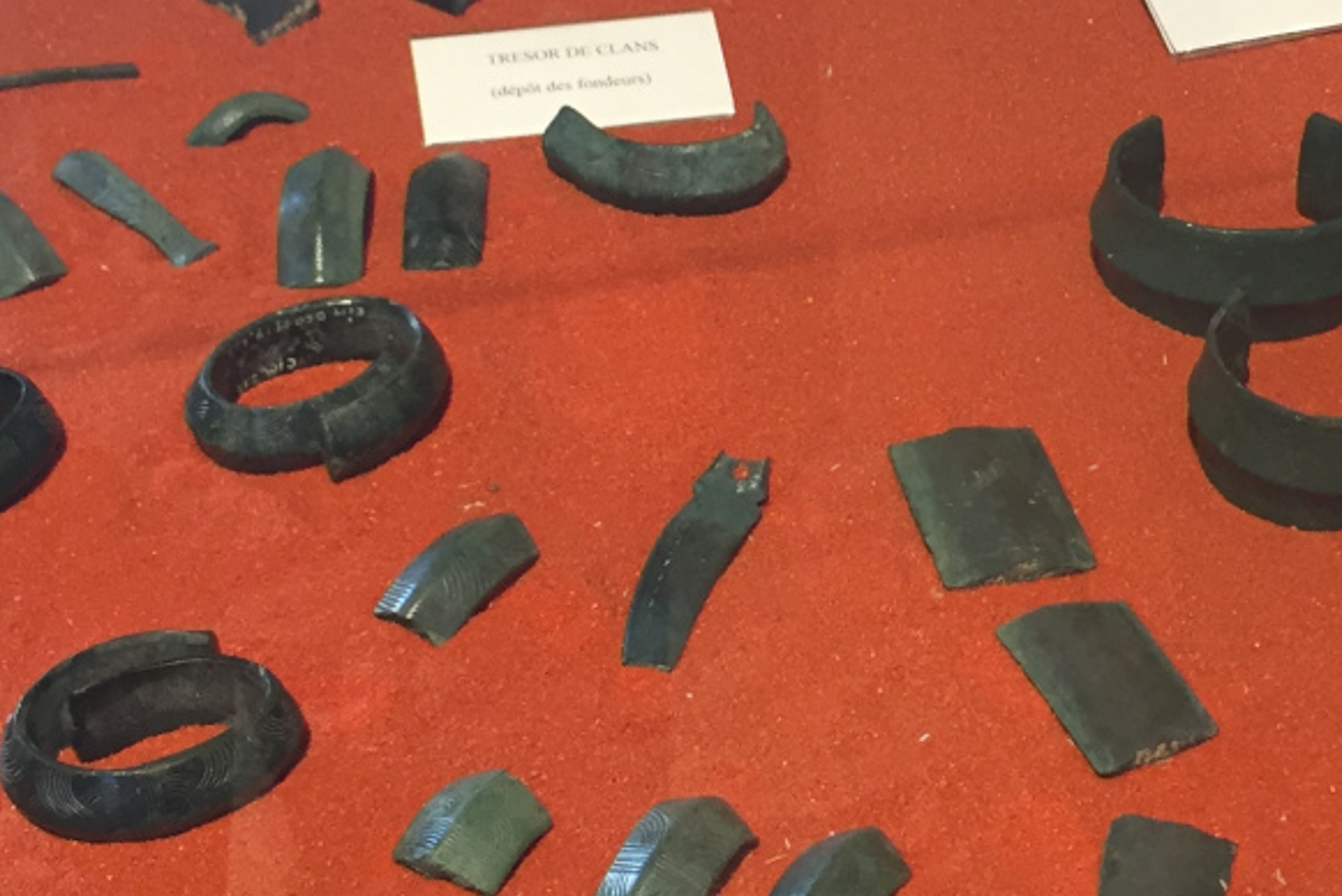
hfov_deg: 24.2
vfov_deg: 16.4
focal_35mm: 83
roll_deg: +1.5
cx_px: 1012
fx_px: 3095
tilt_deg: -28.6
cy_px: 208
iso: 100
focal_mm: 4.15
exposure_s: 1/33
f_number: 2.2
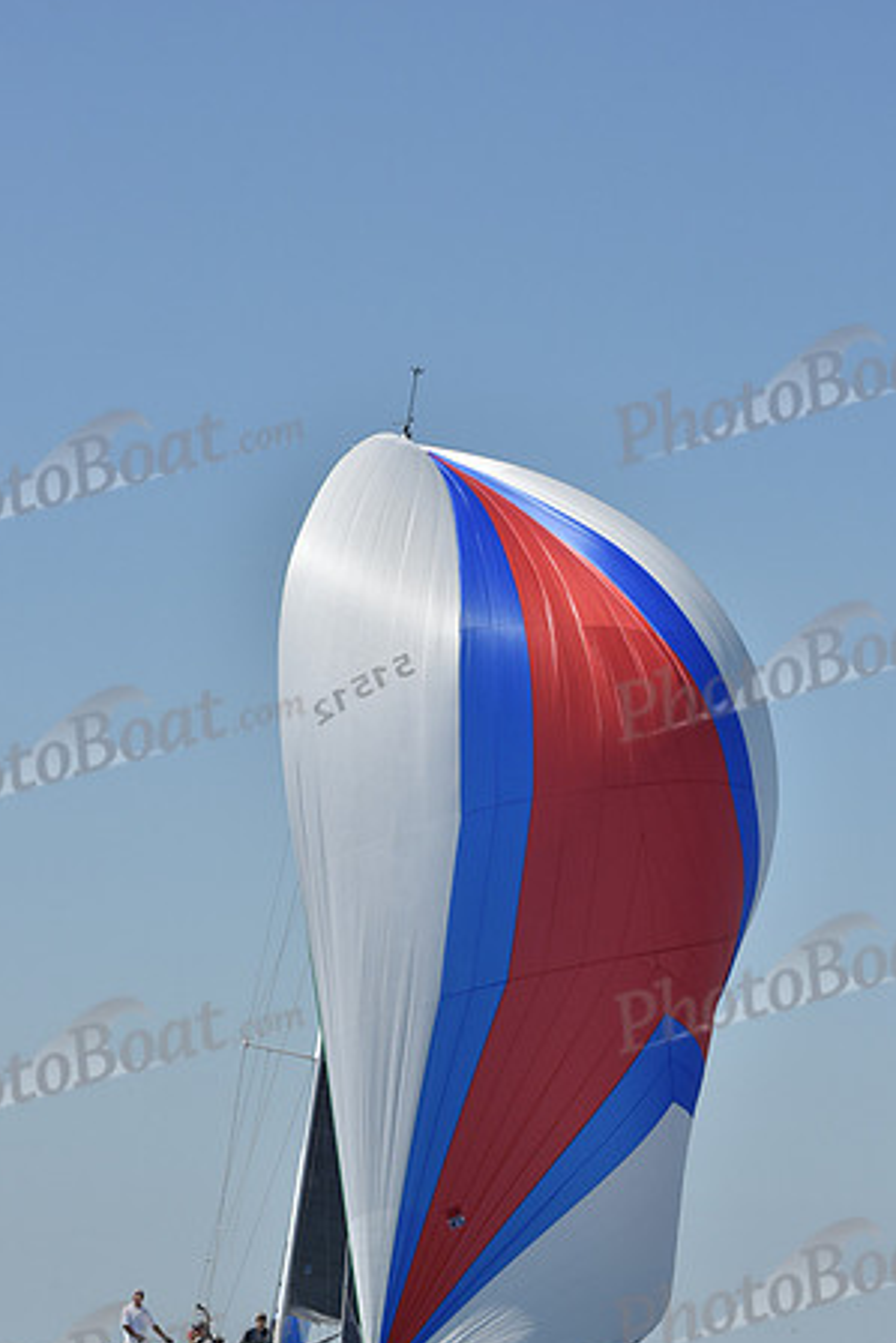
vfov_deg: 15.1
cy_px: 863
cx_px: 460
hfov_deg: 10.1
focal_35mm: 136
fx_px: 5073
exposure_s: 1/1250
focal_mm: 105
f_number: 9
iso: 250
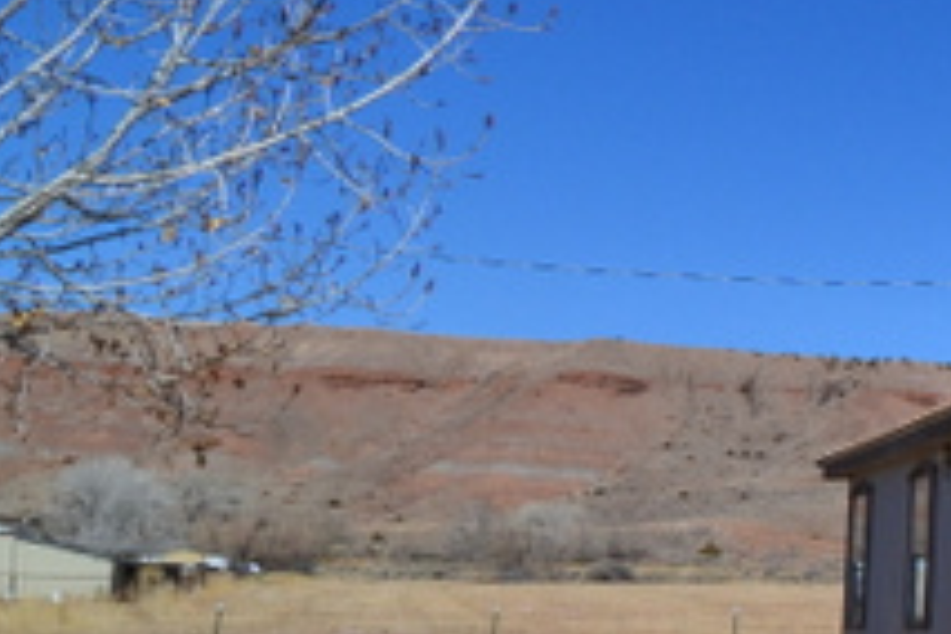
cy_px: 458
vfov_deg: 17.1
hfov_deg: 17.8
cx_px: 1902
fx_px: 2097
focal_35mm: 79
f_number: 11
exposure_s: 1/500
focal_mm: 11
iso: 280
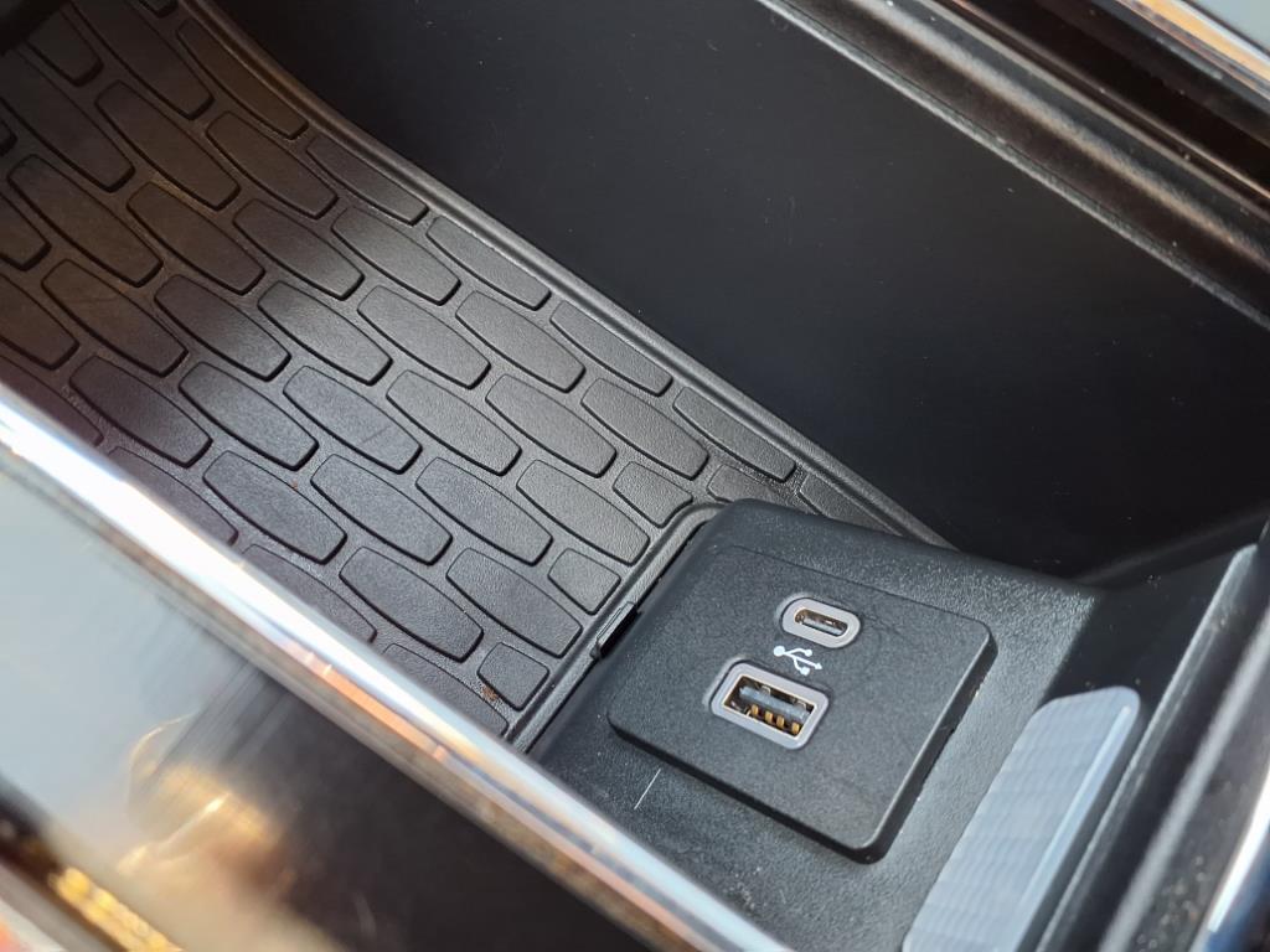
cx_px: 635
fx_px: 991
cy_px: 476
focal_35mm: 27
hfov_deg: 65.3
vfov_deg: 51.4
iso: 160
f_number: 1.9
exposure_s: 1/40
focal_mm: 3.58
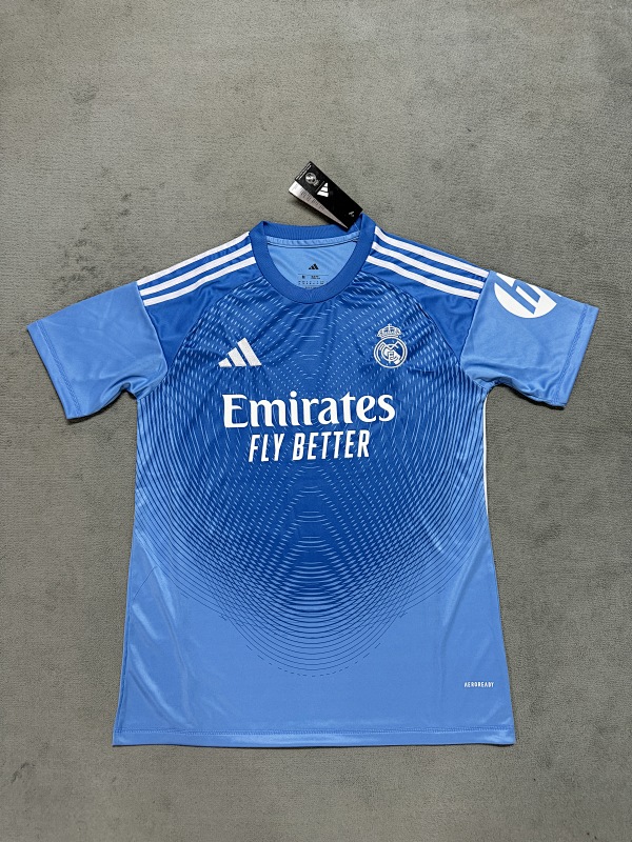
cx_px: 316
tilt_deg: -79.5
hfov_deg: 56.8
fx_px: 584
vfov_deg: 71.6
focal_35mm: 24
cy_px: 421
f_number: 1.78
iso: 250
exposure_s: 1/60
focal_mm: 6.76
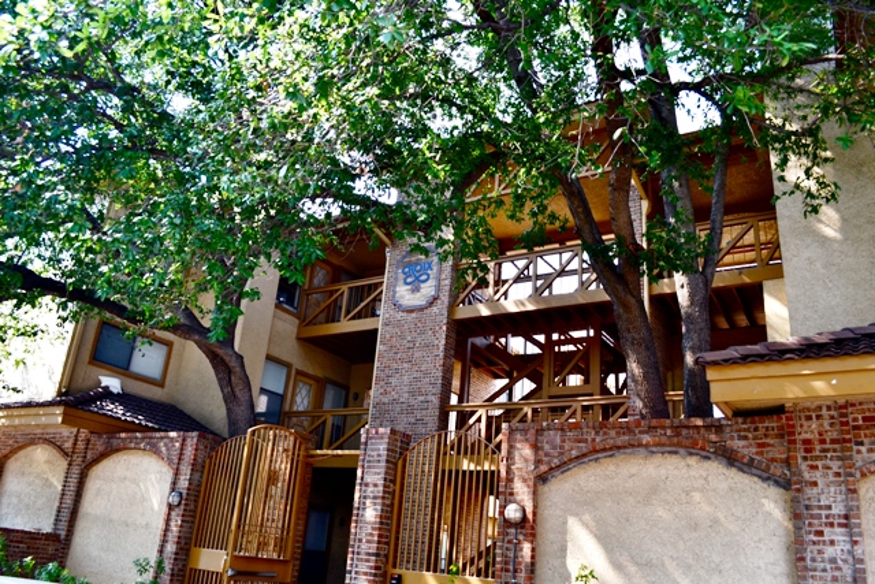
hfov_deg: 67.4
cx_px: 438
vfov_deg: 48.0
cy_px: 292
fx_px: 656
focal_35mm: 27
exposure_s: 1/125
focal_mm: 18
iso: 200
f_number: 5.6
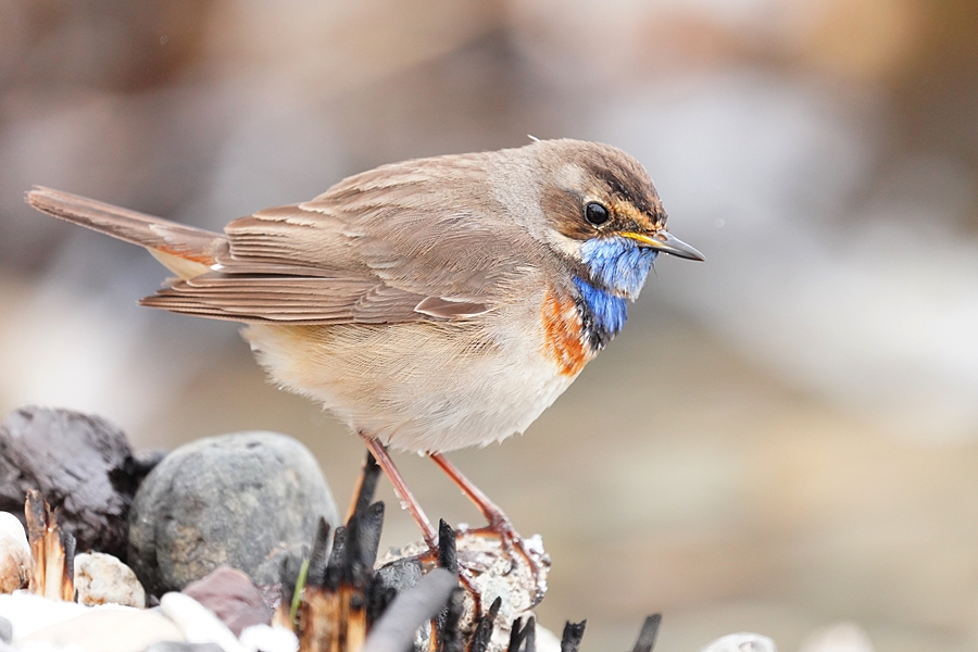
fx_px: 16299
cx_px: 489
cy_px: 326
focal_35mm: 600
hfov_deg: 3.4
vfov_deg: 2.3
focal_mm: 600
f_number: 6.3
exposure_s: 1/1000
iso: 2000
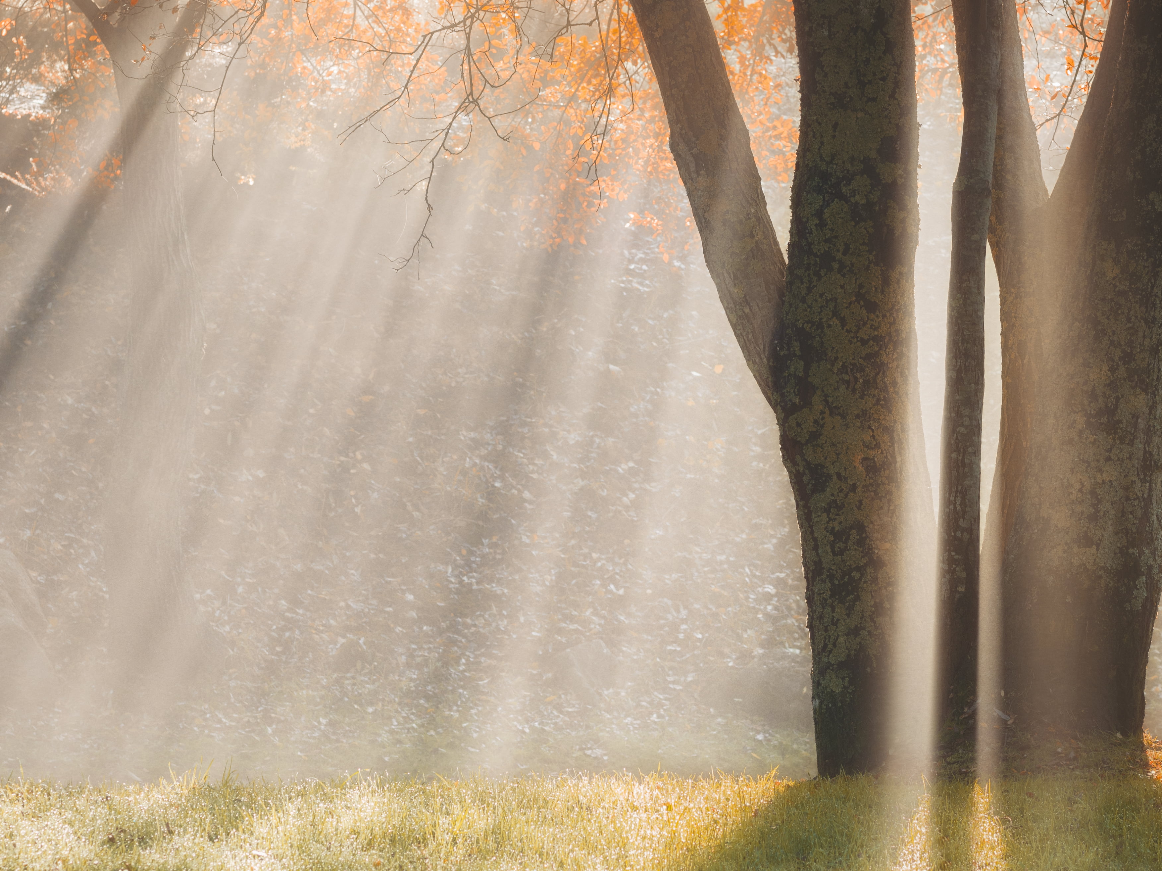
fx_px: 6612
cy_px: 355
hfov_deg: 10.0
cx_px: 530
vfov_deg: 7.5
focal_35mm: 197
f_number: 4
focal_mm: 75
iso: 200
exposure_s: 1/100
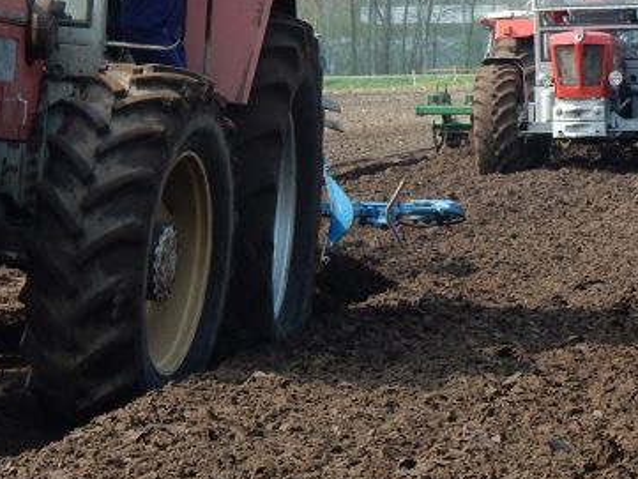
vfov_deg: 5.7
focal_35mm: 259
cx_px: 217
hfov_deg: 7.6
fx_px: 4775
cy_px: 65
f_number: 5.6
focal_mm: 20.9
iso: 125
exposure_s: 1/250
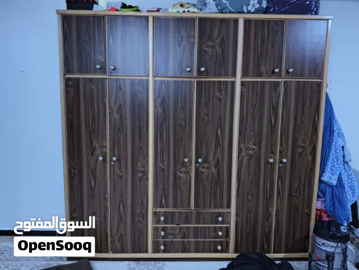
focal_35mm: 23
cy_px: 135
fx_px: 239
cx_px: 180
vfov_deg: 58.9
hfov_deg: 73.9
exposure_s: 1/25
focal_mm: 4.09
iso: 2101
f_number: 1.6
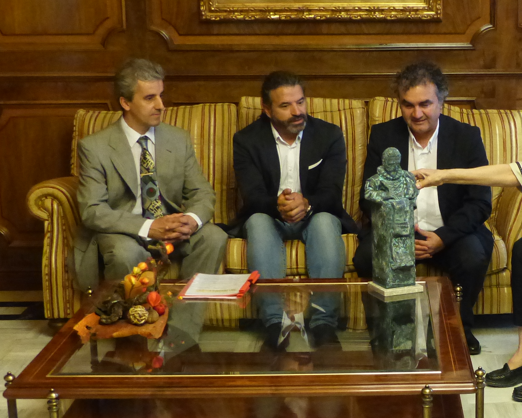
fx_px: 1236
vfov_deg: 19.1
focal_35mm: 80
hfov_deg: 23.3
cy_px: 301
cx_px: 453
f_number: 2.8
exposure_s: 1/50
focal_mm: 7.6
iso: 800
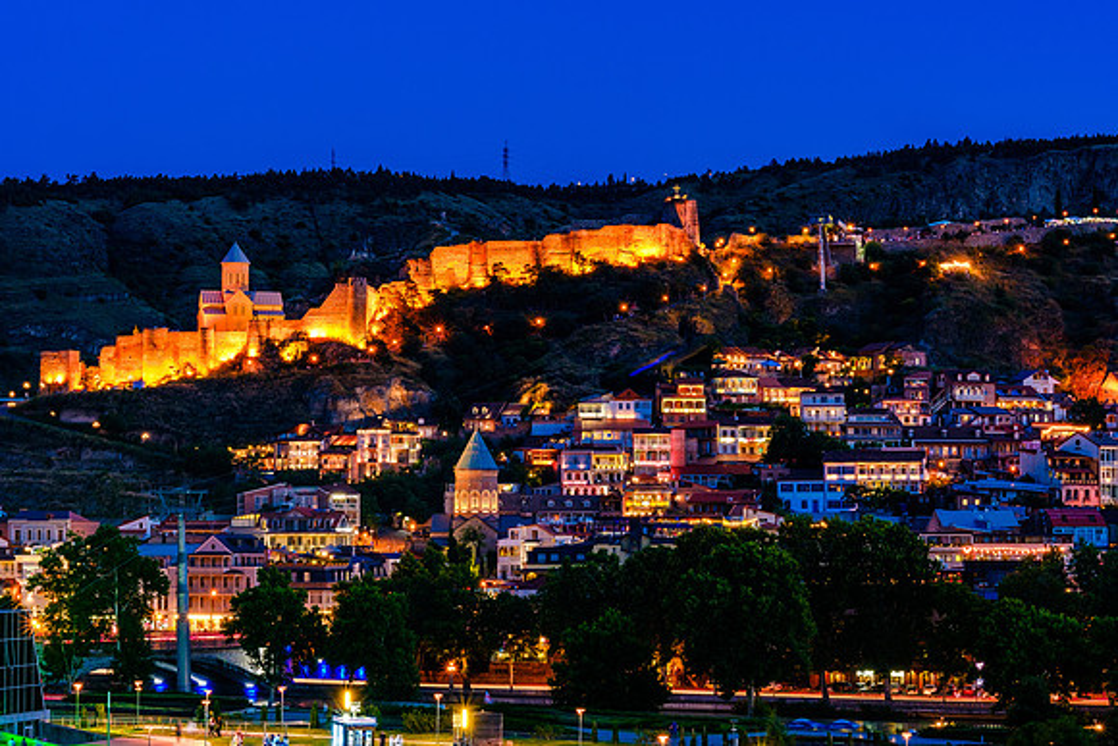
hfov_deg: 24.2
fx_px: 2609
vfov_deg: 16.3
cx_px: 559
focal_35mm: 84
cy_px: 373
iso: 160
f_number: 8
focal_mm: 56
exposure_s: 9
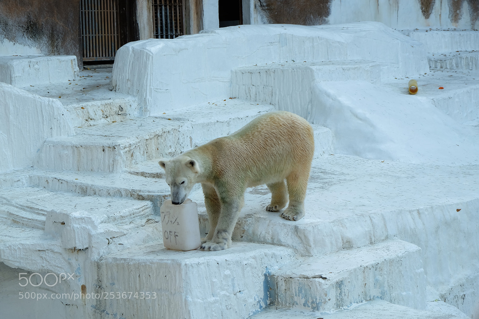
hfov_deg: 24.5
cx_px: 240
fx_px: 1104
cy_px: 160
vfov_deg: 16.4
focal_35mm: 83
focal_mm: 55
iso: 200
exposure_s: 1/125
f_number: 5
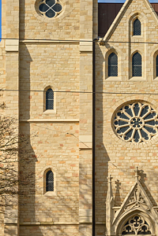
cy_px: -37
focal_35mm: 110
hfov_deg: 12.4
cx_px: 130
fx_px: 724
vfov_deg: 17.8
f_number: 6.3
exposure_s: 1/1250
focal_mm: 22
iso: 200
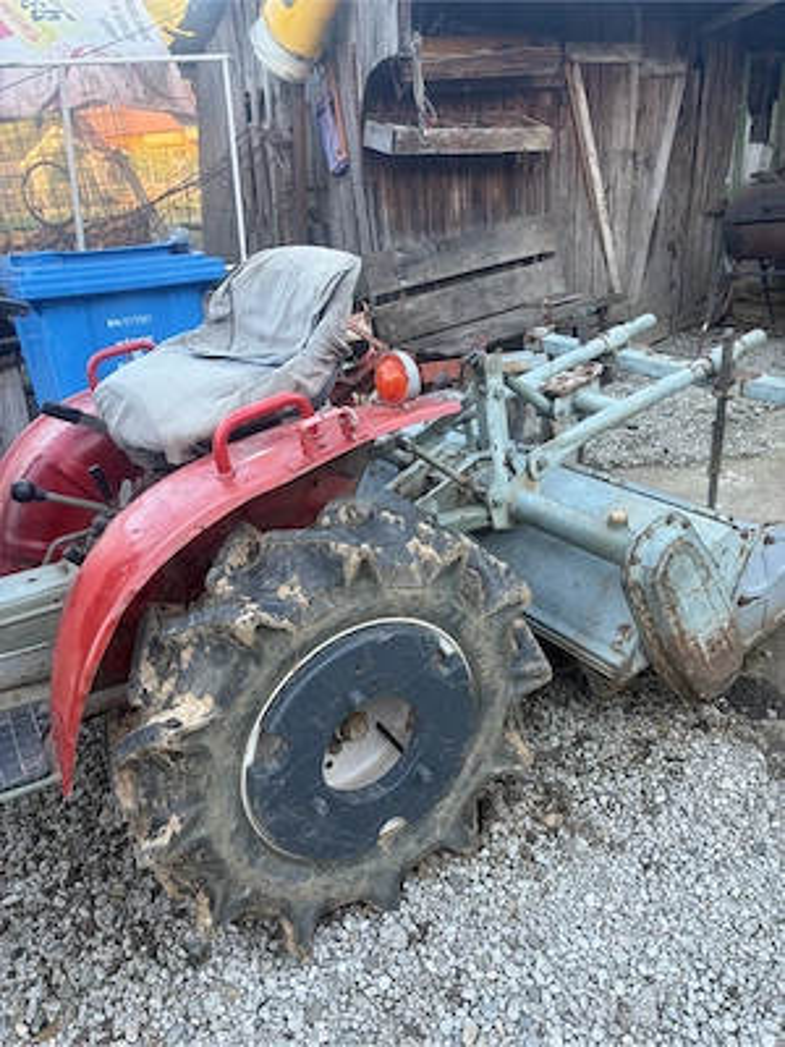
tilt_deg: -23.8
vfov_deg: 67.3
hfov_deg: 53.1
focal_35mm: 26
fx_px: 786
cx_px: 392
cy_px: 524
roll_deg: +6.1
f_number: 1.6
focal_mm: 5.96
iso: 80
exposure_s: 1/122
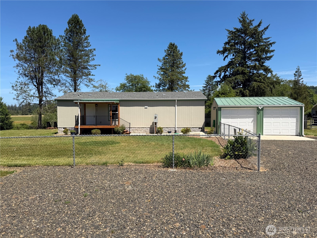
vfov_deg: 56.8
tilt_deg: -1.5
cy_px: 119
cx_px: 158
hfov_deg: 71.6
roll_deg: +0.8
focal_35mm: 24
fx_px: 220
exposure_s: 1/3145
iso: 80
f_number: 1.78
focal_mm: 6.76
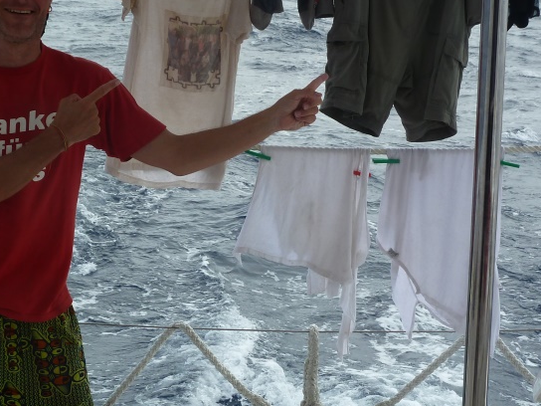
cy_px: 215
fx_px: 1235
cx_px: 295
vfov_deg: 18.7
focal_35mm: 79
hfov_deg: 24.7
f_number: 4.5
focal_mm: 6.9
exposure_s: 1/400
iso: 80
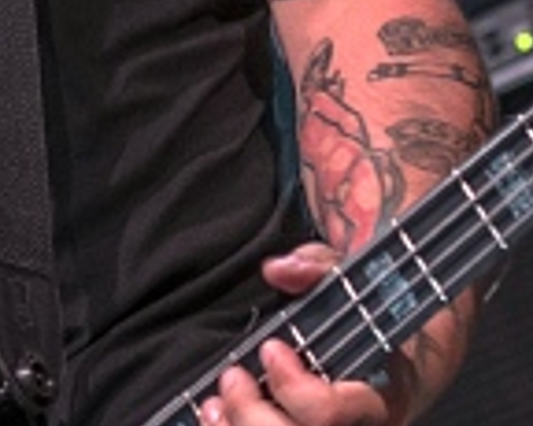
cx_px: -93
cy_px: -15
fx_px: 7787
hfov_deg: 3.9
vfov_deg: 3.1
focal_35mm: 494
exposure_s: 1/100
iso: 640
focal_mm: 70
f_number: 2.8
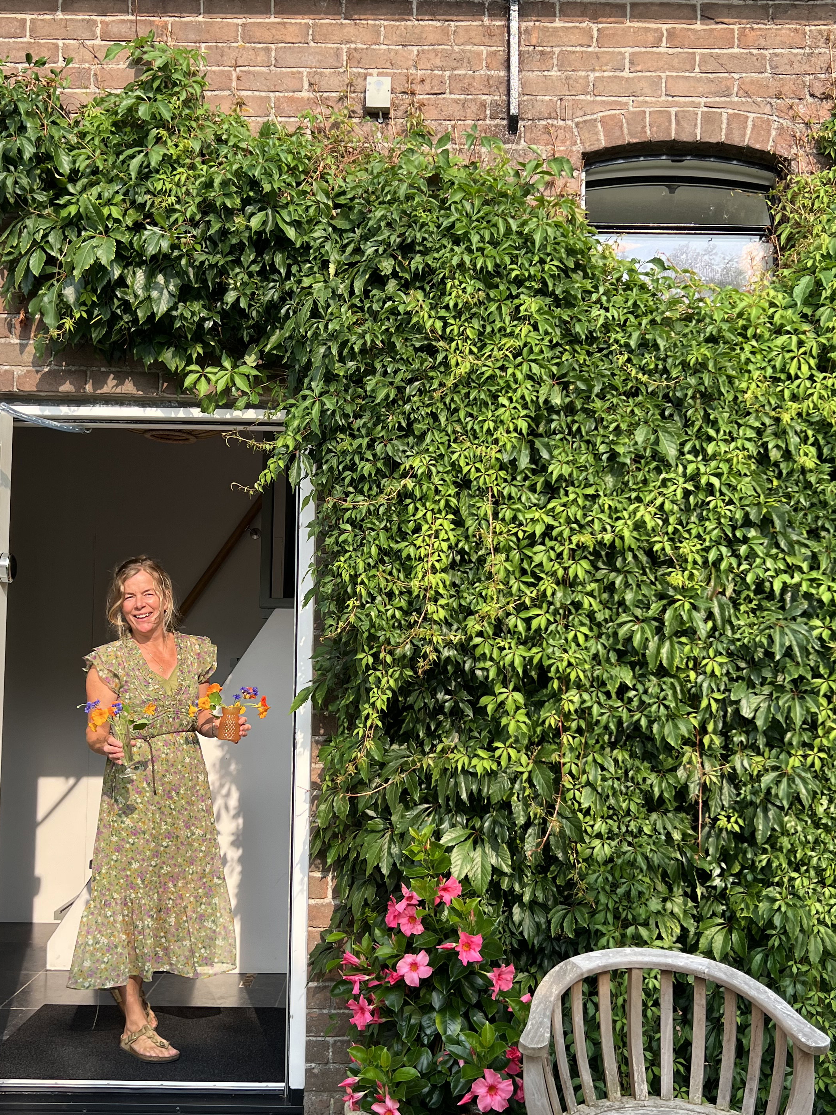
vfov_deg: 50.1
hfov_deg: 38.7
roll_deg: +0.1
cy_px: 578
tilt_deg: +3.0
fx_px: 1191
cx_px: 398
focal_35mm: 37
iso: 50
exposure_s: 1/1159
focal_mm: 5.7
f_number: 1.5
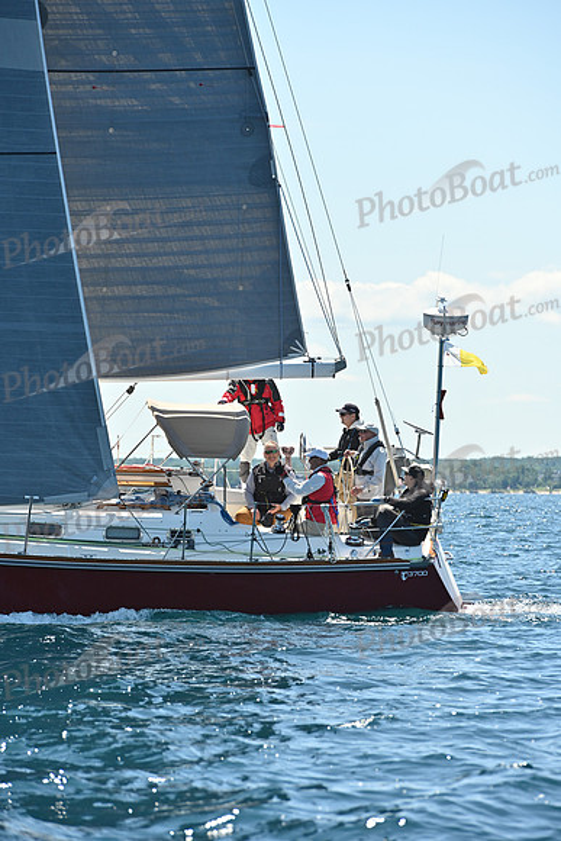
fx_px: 4672
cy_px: 420
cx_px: 280
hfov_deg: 6.9
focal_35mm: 200
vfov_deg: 10.3
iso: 320
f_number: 7.1
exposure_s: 1/1000
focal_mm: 200
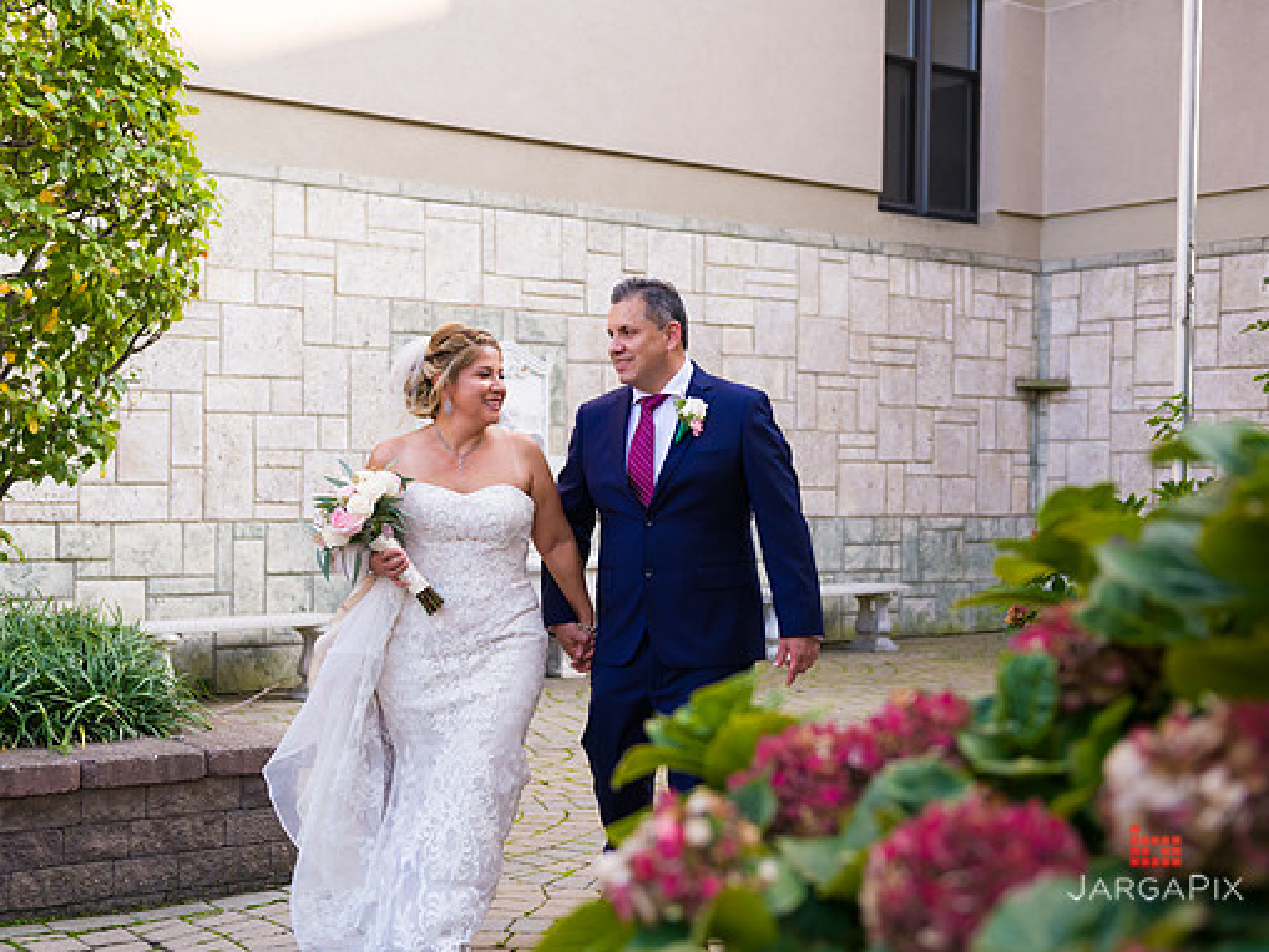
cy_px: 472
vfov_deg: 31.5
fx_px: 1687
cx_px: 583
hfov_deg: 41.2
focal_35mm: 46
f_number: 3.2
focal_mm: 42
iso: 400
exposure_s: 1/500
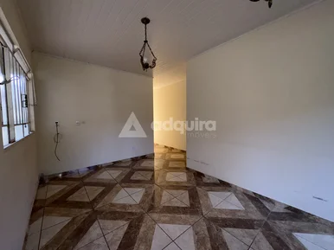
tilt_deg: -2.9
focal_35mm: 14
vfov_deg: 85.6
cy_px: 125
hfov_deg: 102.1
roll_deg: +0.5
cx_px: 167
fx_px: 135
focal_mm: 2.22
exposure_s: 1/87
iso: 100
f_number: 2.2
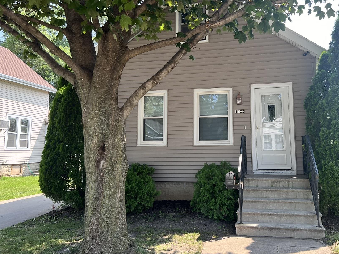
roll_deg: +0.7
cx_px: 206
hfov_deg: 54.9
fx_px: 323
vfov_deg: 42.8
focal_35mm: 33
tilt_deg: +8.1
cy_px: 110
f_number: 1.5
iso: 50
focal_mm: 5.7
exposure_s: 1/628
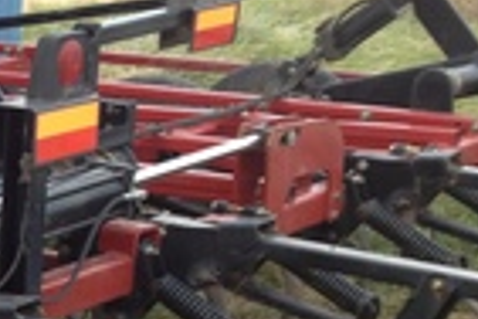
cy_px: 255
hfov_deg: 13.2
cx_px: -376
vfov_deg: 9.8
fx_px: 1859
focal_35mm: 140
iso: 50
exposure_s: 1/120
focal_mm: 4.28
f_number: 2.4
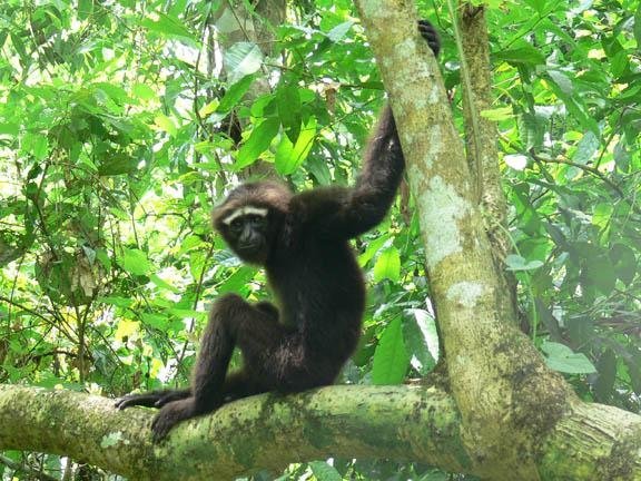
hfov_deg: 13.2
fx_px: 2778
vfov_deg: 9.9
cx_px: 320
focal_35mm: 150
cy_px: 240
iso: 80
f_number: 3.6
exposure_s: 1/30
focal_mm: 24.9
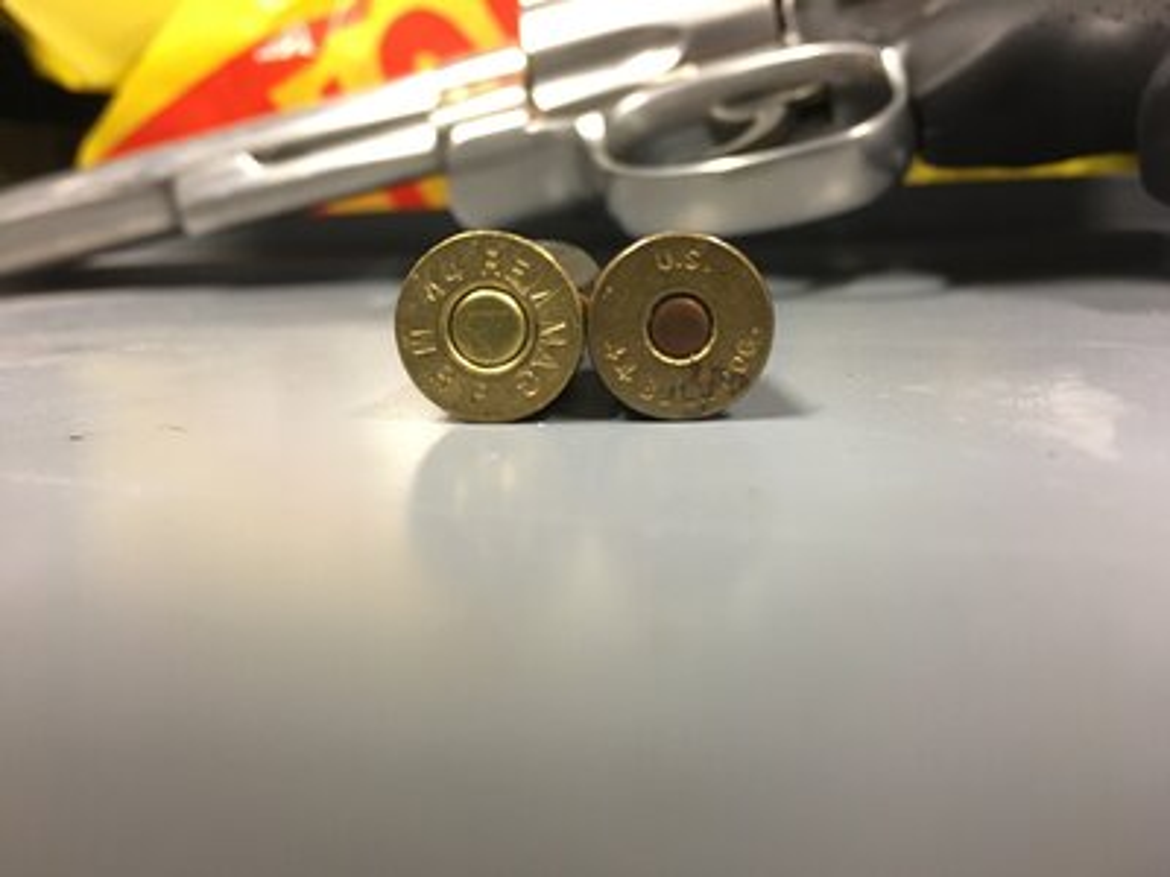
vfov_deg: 48.2
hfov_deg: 61.7
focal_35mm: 29
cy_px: 438
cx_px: 585
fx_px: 980
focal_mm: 4.15
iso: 80
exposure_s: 1/10
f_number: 2.2
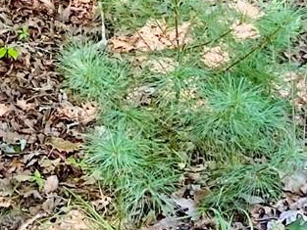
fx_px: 1508
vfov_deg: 8.3
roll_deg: +3.3
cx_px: -211
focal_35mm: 170
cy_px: -245
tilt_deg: -14.6
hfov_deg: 11.0
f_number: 1.8
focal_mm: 4.25
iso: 80
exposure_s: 1/121
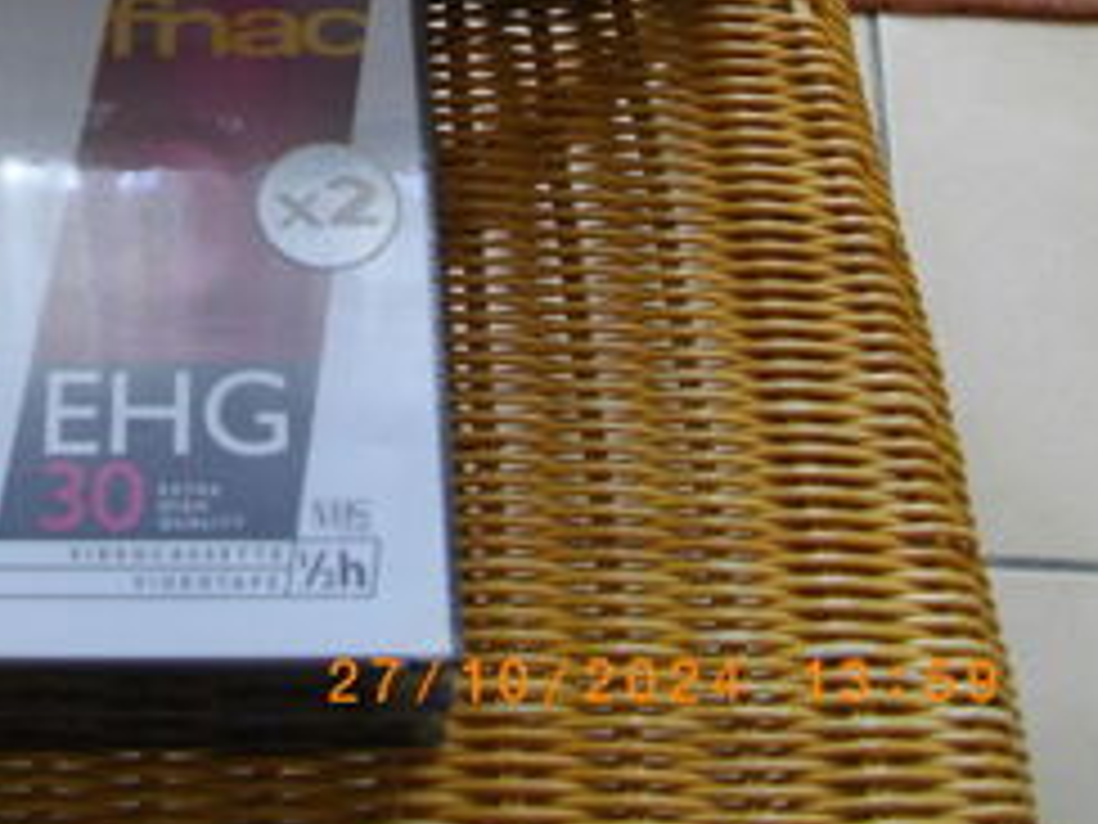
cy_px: 45
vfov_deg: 22.6
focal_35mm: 63
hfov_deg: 29.6
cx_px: 140
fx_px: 1998
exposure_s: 1/60
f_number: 2.9
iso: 200
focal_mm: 5.7
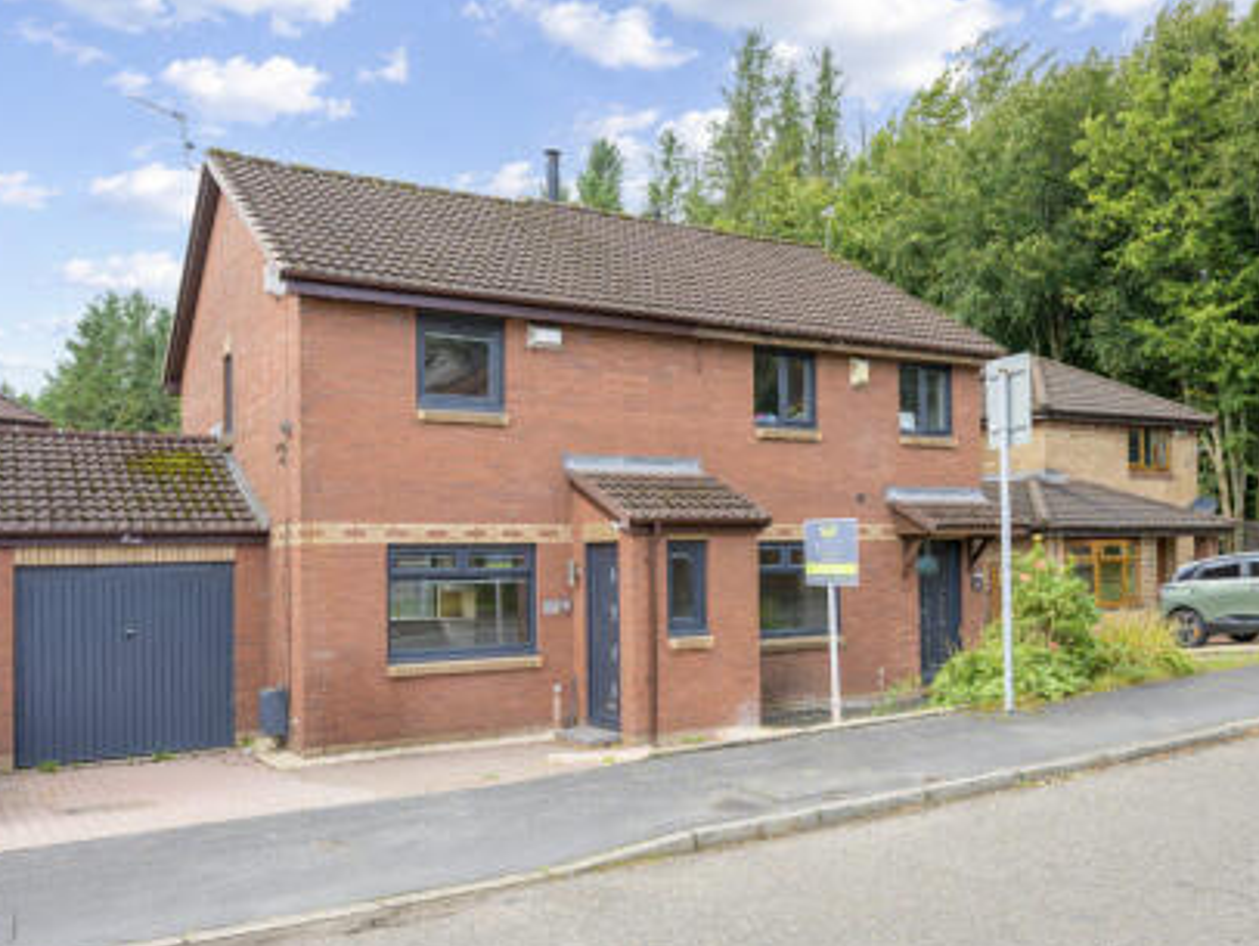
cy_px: 489
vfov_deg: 51.4
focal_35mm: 27
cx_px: 715
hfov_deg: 65.0
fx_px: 983
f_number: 8
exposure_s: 1/80
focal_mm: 24
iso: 100
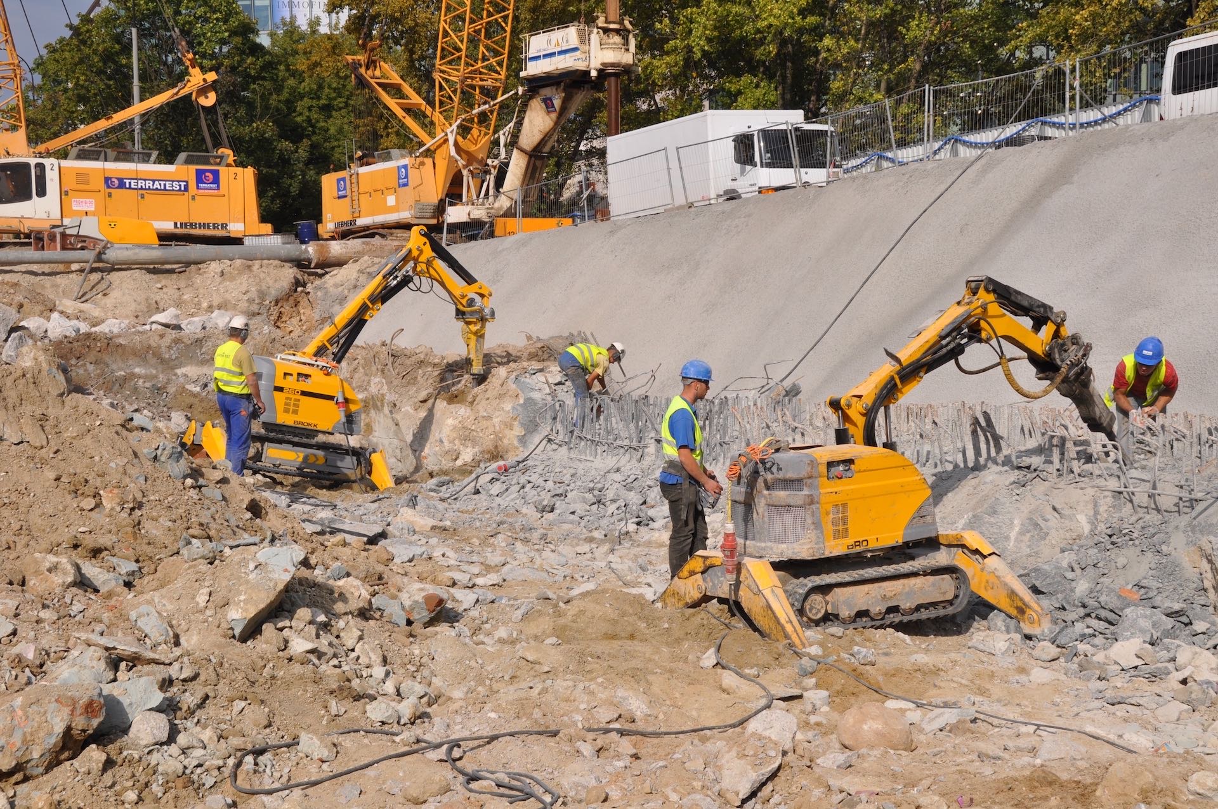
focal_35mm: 54
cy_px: 404
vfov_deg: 25.0
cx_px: 609
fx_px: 1825
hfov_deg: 36.9
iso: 200
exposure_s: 1/400
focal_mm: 36
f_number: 10
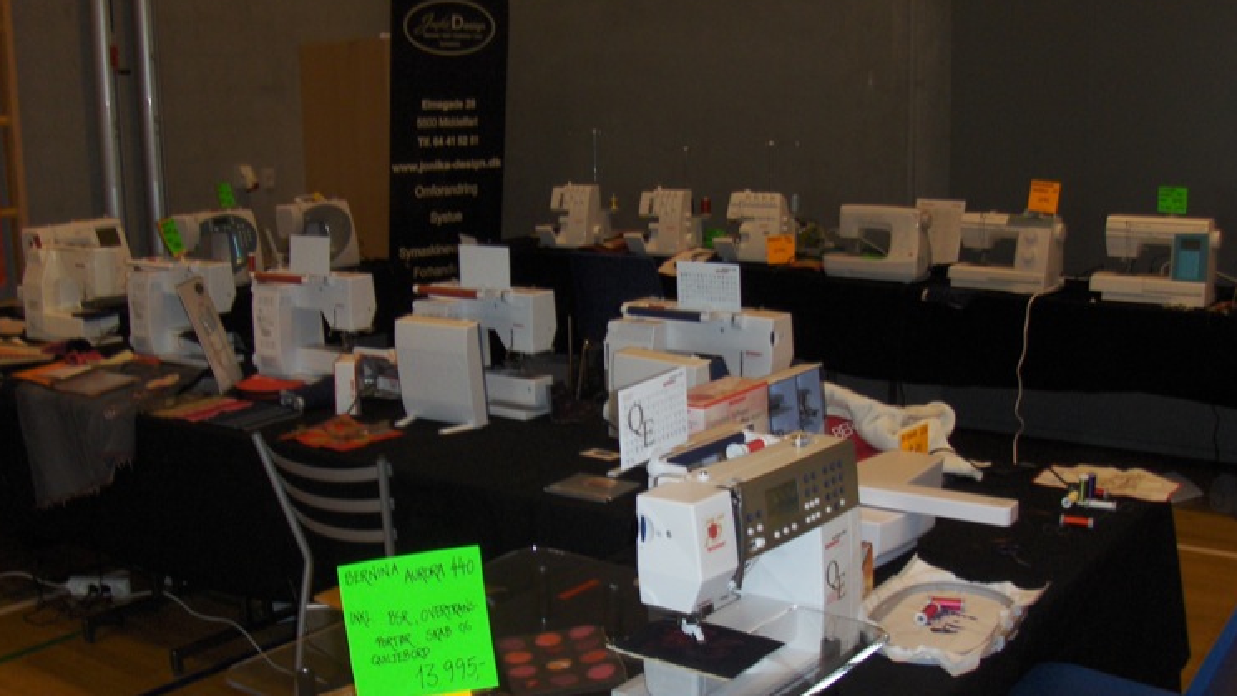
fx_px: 1476
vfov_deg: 26.4
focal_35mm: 45
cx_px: 618
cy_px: 447
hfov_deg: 45.5
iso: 100
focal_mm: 6.5
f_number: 3.5
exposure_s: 1/60
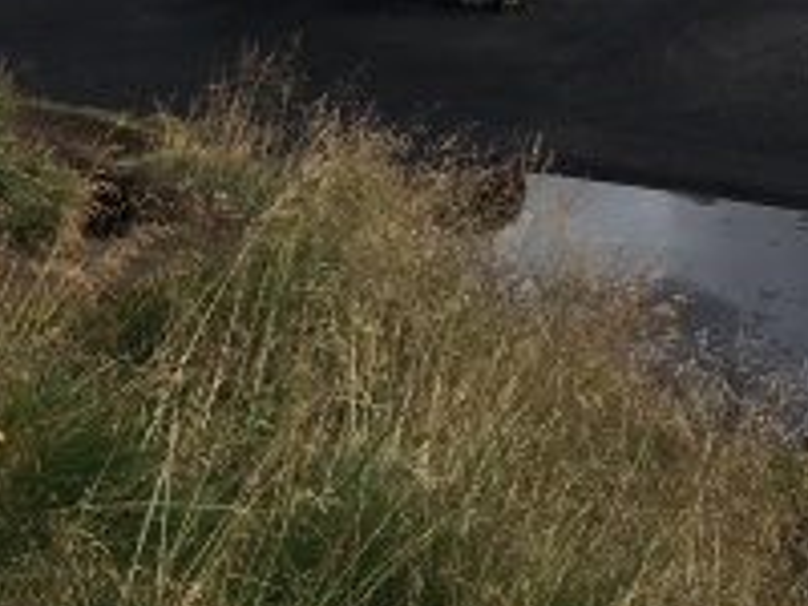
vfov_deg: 15.4
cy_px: -109
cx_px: -141
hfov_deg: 19.9
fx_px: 2171
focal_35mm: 93
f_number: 2.2
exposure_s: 1/1068
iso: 25
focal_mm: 4.15
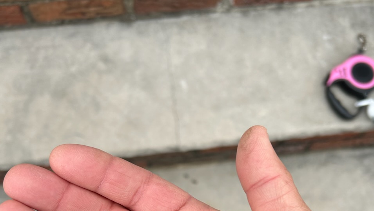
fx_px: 377
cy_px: 213
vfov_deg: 29.1
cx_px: 188
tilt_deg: -76.6
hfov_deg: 52.8
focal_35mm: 38
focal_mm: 5.7
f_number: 1.5
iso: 50
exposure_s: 1/581
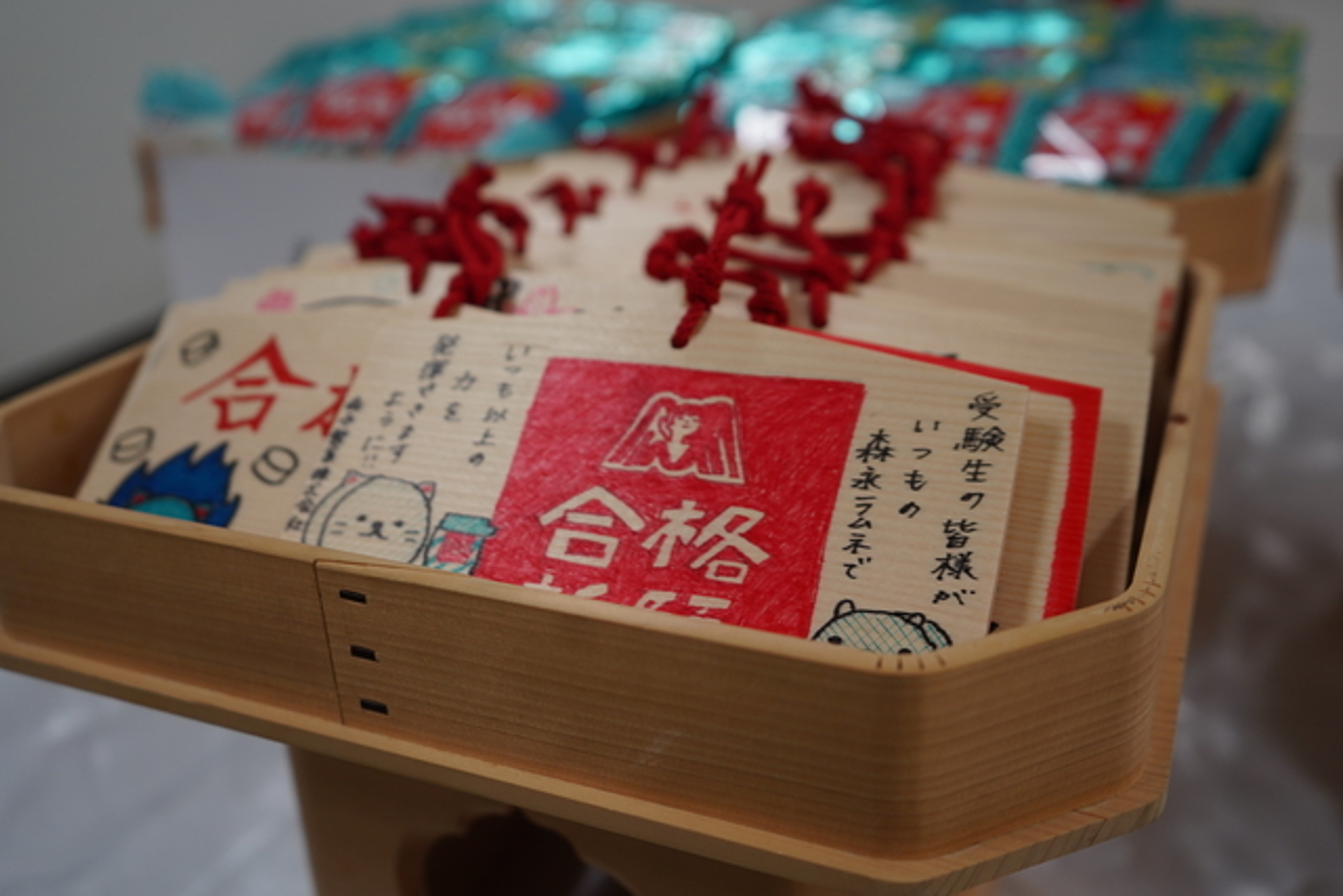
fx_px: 1194
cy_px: 448
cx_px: 672
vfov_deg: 41.1
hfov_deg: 58.7
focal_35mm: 32
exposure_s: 1/160
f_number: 4
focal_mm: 32
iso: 400
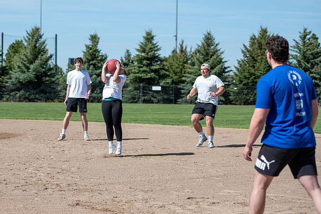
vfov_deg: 14.5
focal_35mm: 94
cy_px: 95
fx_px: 839
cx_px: 105
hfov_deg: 21.6
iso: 80
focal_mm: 70
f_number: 2.8
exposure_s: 1/1250
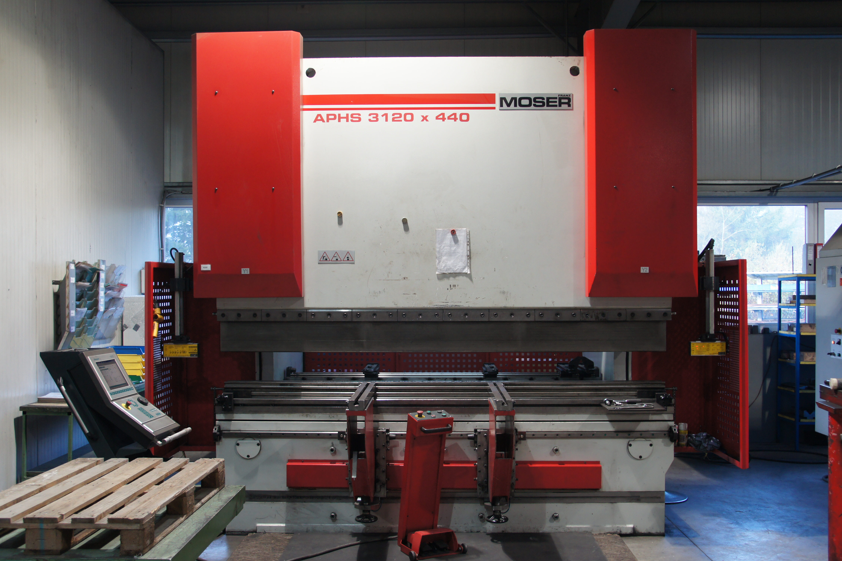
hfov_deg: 55.8
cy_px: 285
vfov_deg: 38.9
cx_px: 418
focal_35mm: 34
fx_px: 795
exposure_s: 1/40
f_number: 4
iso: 500
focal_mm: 22
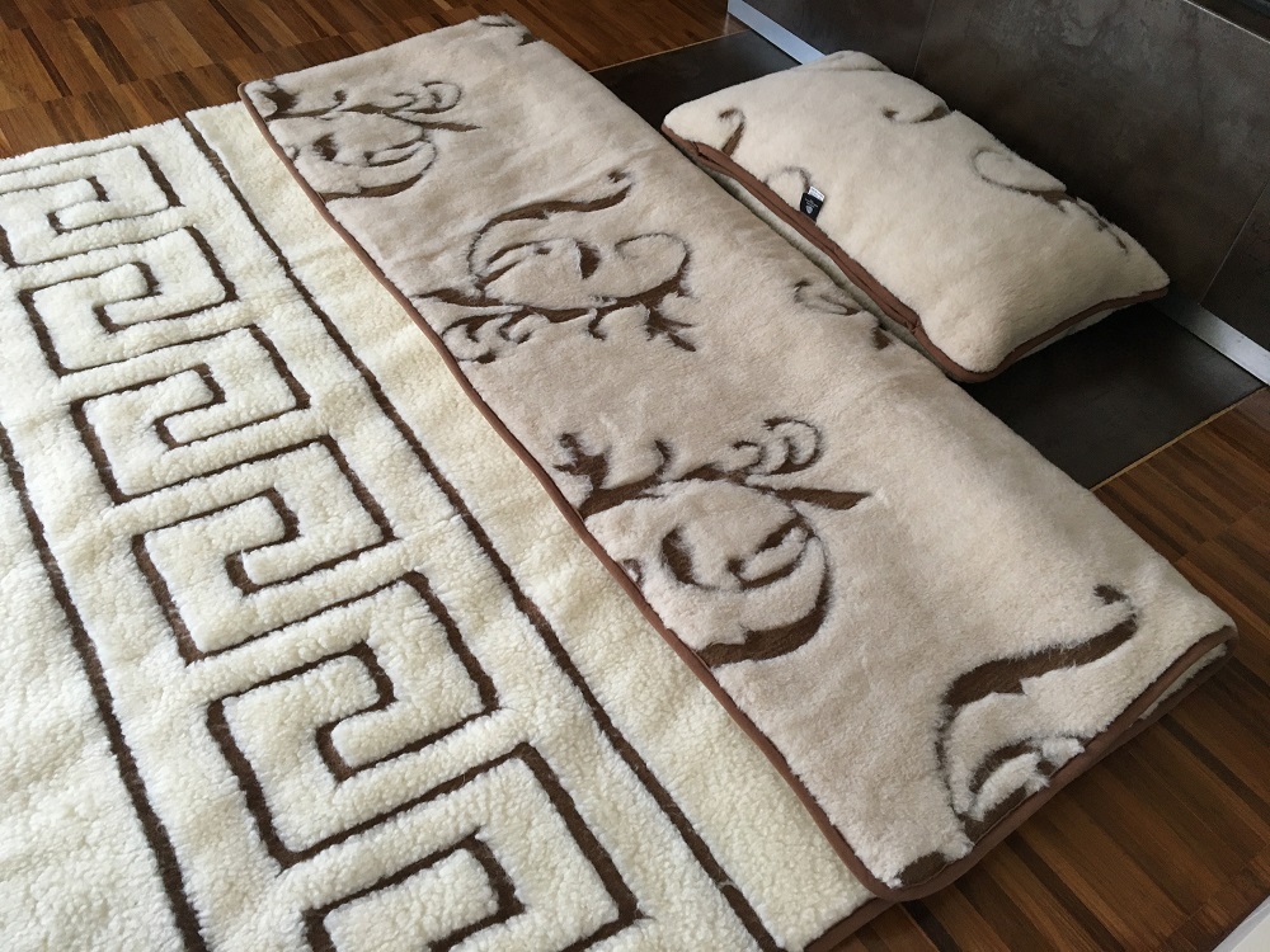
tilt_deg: -49.3
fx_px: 1064
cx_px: 635
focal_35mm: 29
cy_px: 476
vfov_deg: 48.2
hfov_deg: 61.7
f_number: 2.2
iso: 125
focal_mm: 4.15
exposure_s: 1/33
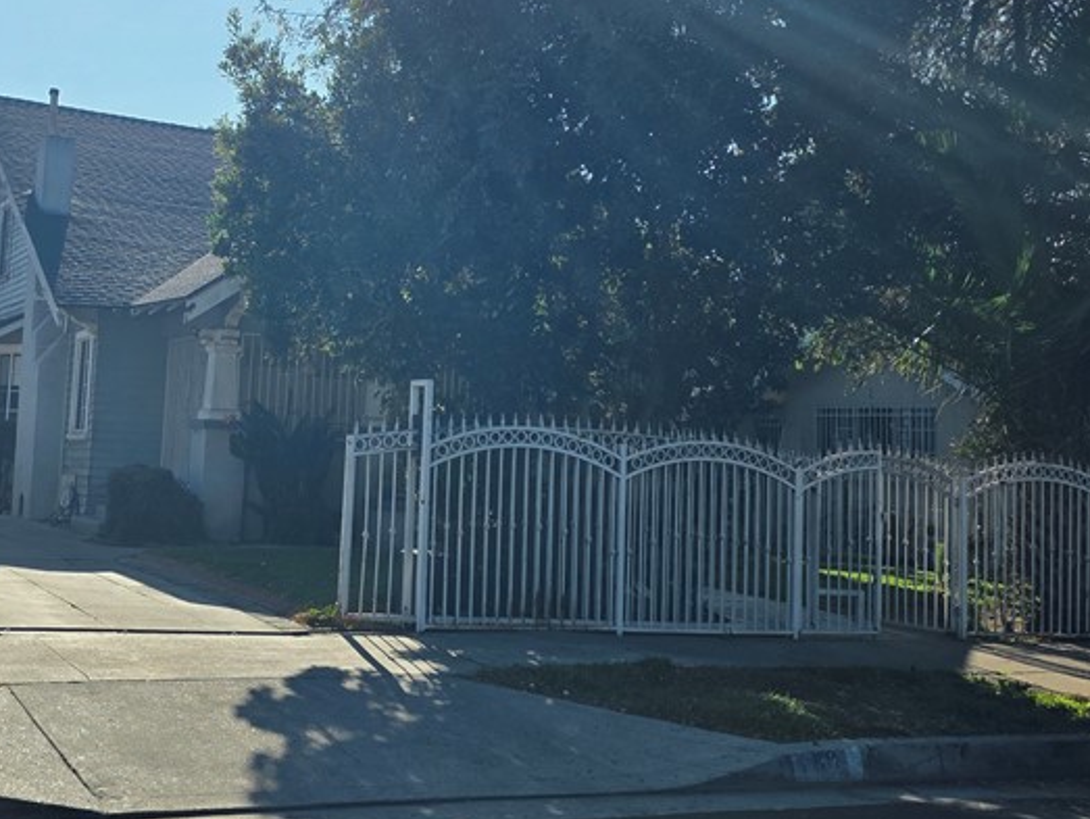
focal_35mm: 45
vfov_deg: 32.1
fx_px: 1418
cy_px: 315
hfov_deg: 41.2
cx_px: 311
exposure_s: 1/7944
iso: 50
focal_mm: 6.25
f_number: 1.7
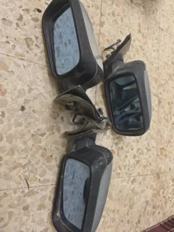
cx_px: 87
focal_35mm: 23
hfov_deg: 58.9
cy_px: 116
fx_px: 154
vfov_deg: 73.9
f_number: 1.7
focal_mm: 6.3
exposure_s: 1/168
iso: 12
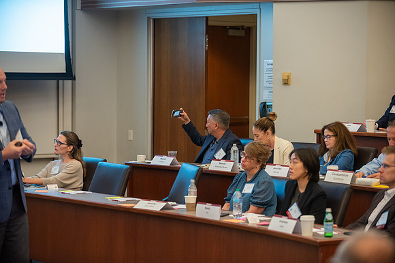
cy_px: 132
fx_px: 1153
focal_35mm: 105
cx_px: 198
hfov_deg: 19.4
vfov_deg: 13.0
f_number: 2.8
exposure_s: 1/160
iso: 2000
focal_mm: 105
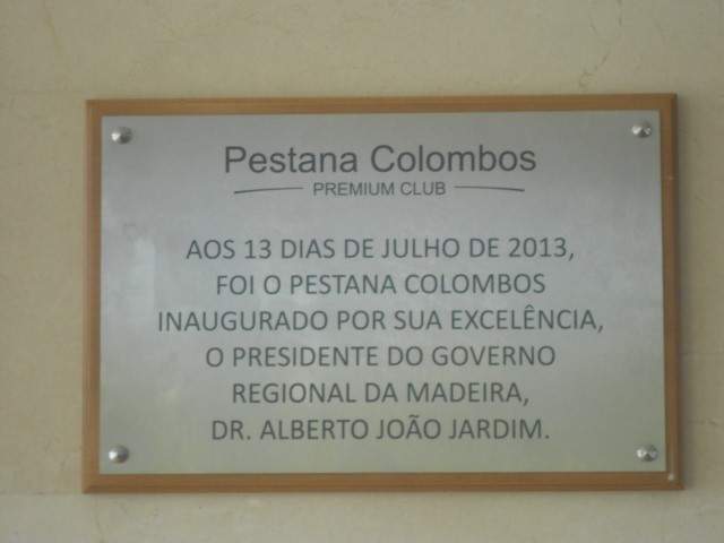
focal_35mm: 130
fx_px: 2719
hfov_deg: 15.2
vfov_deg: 11.4
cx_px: 362
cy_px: 272
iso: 250
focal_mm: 23
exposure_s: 1/60
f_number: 6.5
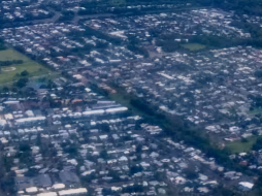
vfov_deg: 13.1
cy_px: -118
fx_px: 794
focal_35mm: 105
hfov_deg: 18.6
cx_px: 193
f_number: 1.8
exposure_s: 1/100
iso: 25
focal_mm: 4
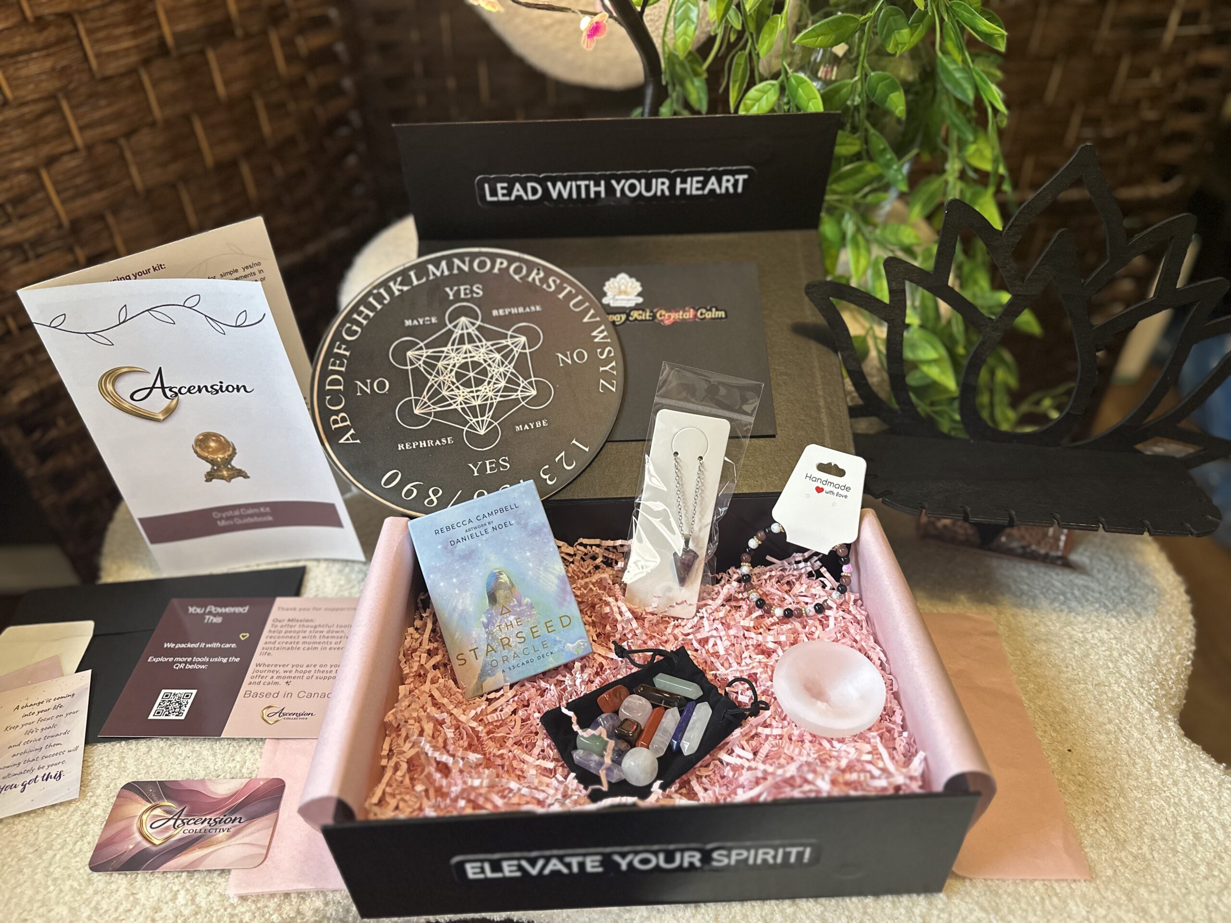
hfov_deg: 71.6
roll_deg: +1.1
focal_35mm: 24
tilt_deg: -39.5
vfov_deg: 56.8
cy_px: 462
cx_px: 616
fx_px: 853
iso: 320
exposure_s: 1/60
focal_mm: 6.86
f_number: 1.78
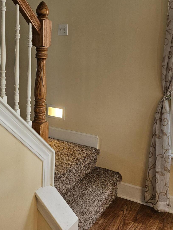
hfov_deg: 34.3
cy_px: 67
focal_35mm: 42
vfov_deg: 43.8
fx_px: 280
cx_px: 75
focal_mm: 5.4
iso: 100
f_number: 1.8
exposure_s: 1/120
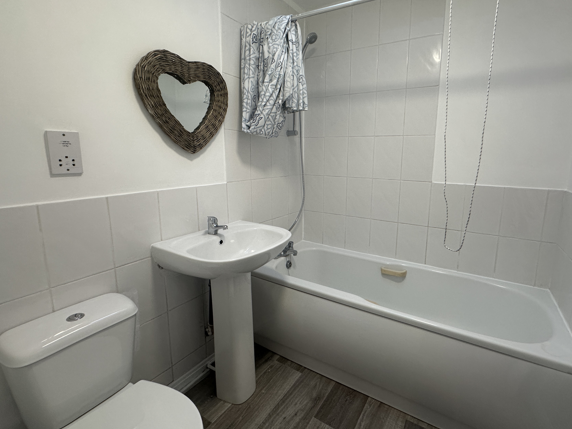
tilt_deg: -8.7
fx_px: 281
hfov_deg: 90.6
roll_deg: -1.2
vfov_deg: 74.6
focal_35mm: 17
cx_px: 319
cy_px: 198
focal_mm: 2.22
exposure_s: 1/100
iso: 160
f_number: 2.2
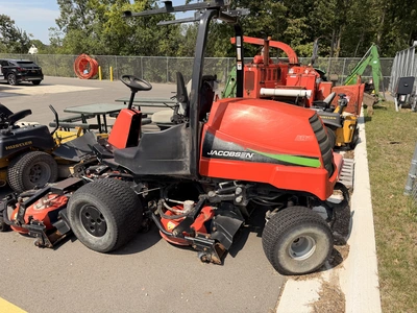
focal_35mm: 24
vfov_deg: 56.8
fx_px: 289
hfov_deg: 71.6
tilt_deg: -13.0
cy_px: 156
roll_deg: -1.2
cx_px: 208
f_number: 1.78
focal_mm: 6.76
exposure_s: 1/3953
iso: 80
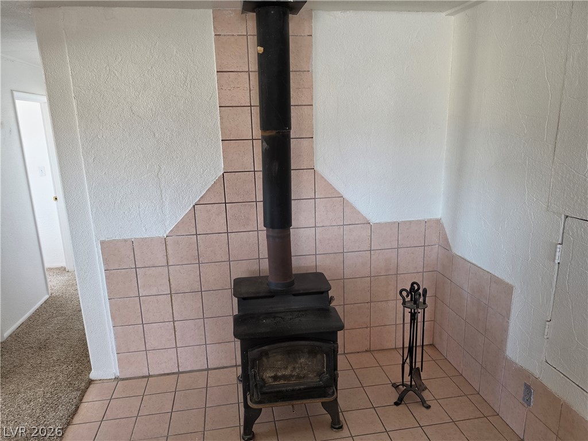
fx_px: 391
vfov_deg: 58.9
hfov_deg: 73.9
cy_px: 220
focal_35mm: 23
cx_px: 294
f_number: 1.4
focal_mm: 6.5
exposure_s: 1/120
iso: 160
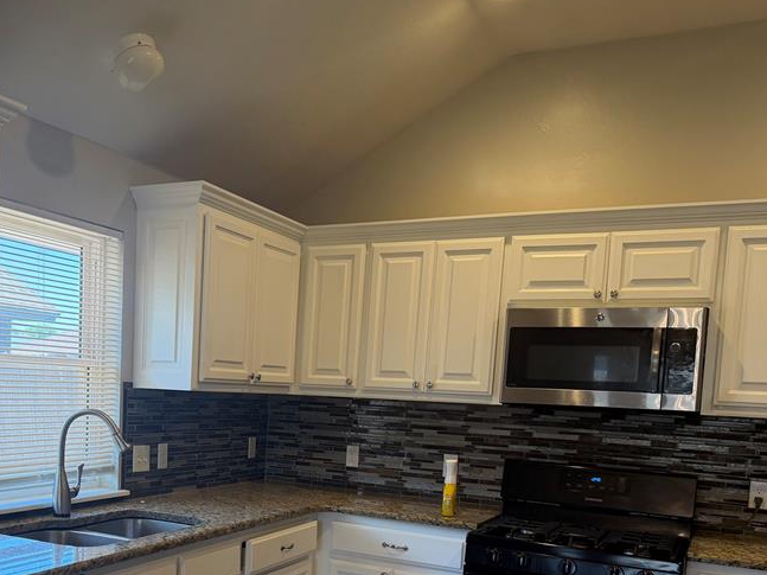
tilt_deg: -4.7
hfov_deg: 48.0
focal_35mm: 38
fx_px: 842
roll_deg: -2.9
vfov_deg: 36.6
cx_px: 242
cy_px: 445
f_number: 1.78
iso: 200
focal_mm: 6.76
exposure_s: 1/137
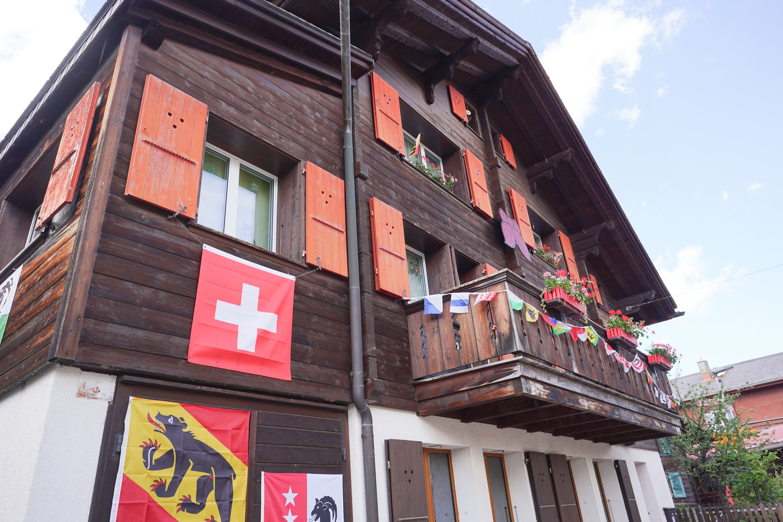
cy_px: 261
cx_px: 392
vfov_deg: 53.1
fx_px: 522
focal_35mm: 24
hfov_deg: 73.7
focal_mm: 24
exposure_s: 1/100
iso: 100
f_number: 6.3
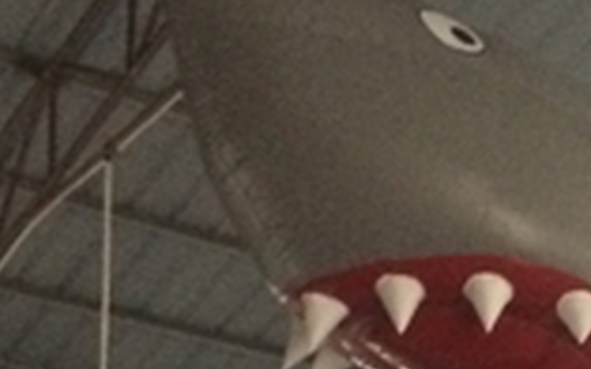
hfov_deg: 13.3
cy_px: 968
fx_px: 2367
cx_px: 922
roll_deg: +0.9
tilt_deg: +4.3
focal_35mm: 147
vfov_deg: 8.0
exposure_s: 1/17
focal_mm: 4.15
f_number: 2.2
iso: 400
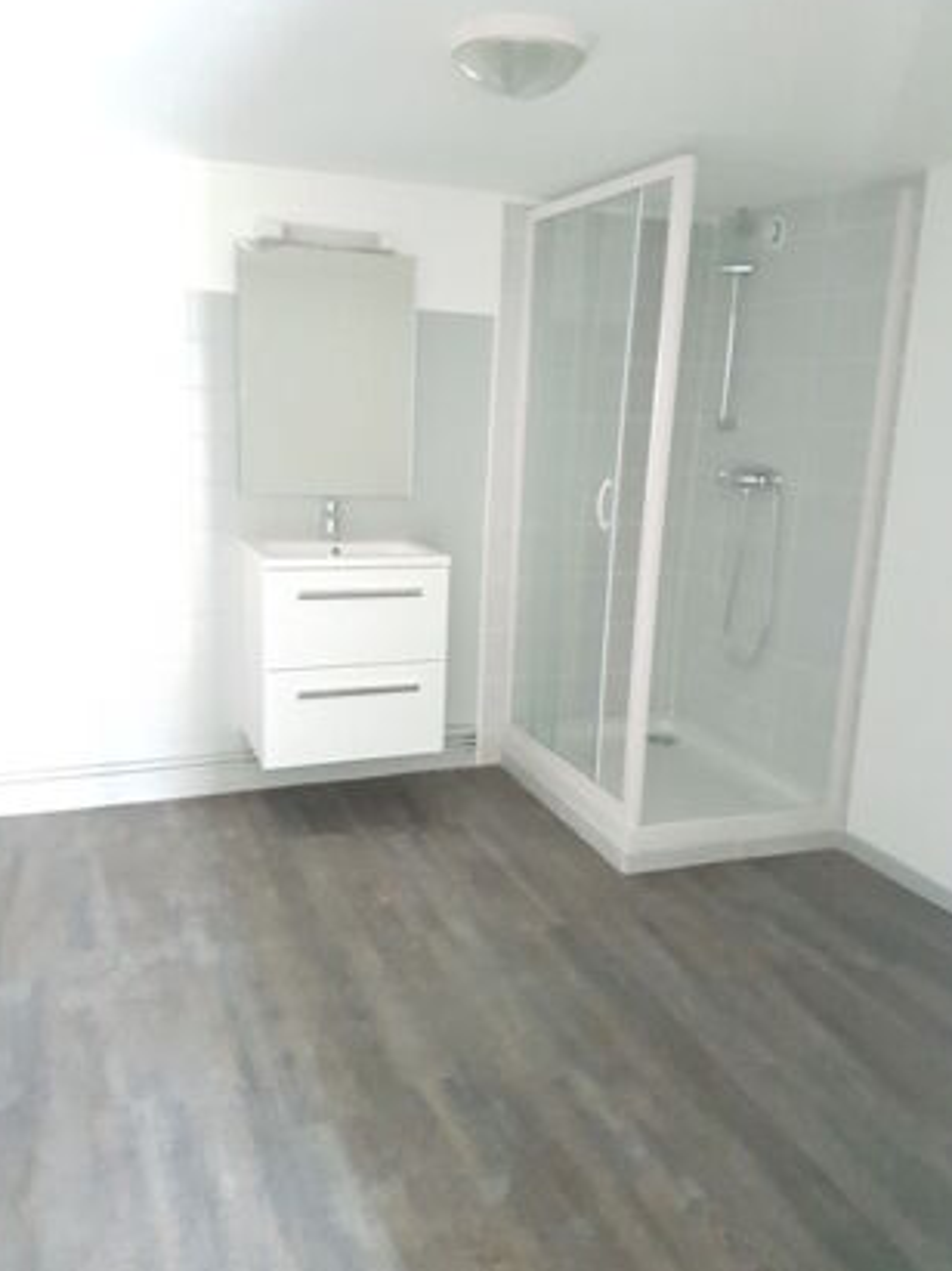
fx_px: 991
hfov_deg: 51.3
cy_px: 617
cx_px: 476
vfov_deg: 65.3
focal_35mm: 27
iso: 800
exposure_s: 1/10
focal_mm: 4.2
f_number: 1.7
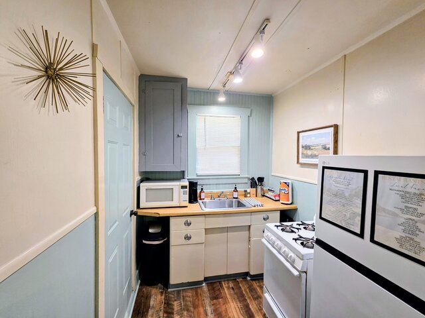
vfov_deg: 89.9
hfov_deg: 106.2
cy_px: 159
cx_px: 212
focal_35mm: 13
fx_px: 160
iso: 160
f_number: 1.9
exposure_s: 1/120
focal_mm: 2.2
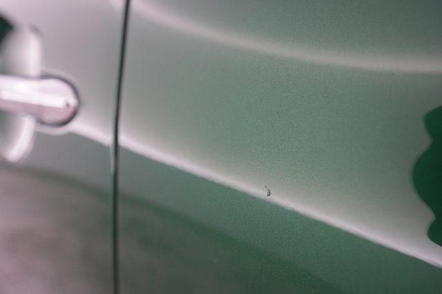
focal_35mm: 28
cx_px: 221
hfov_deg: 65.5
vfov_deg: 46.4
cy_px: 147
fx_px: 344
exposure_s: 1/100
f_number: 4.5
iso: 4000
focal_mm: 28
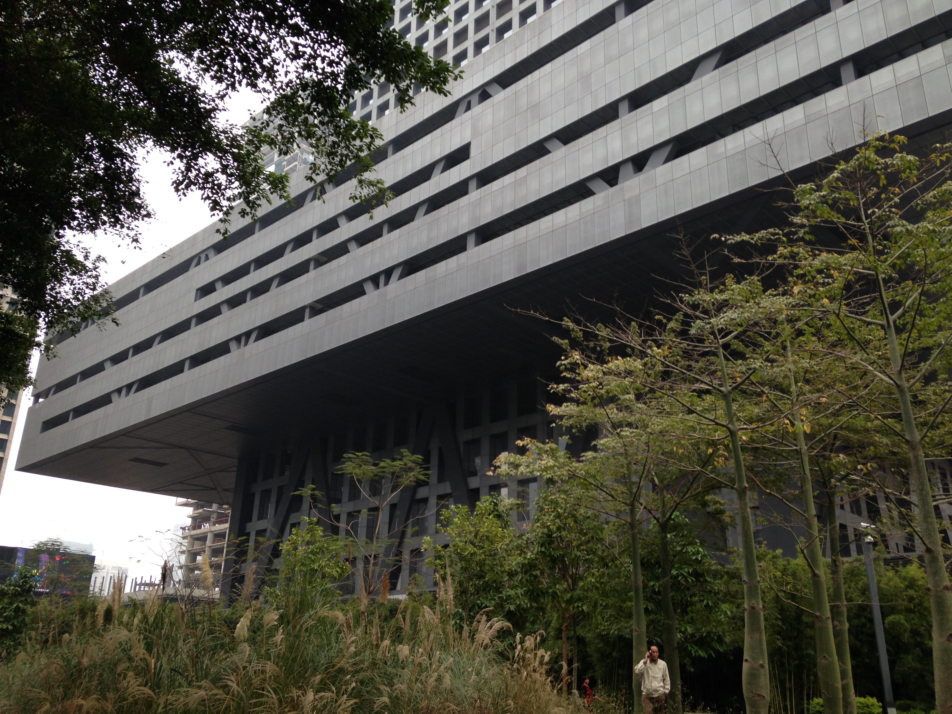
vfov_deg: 42.9
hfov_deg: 55.4
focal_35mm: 33
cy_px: 357
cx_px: 476
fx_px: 908
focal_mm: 4.12
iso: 50
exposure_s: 1/420
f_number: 2.4
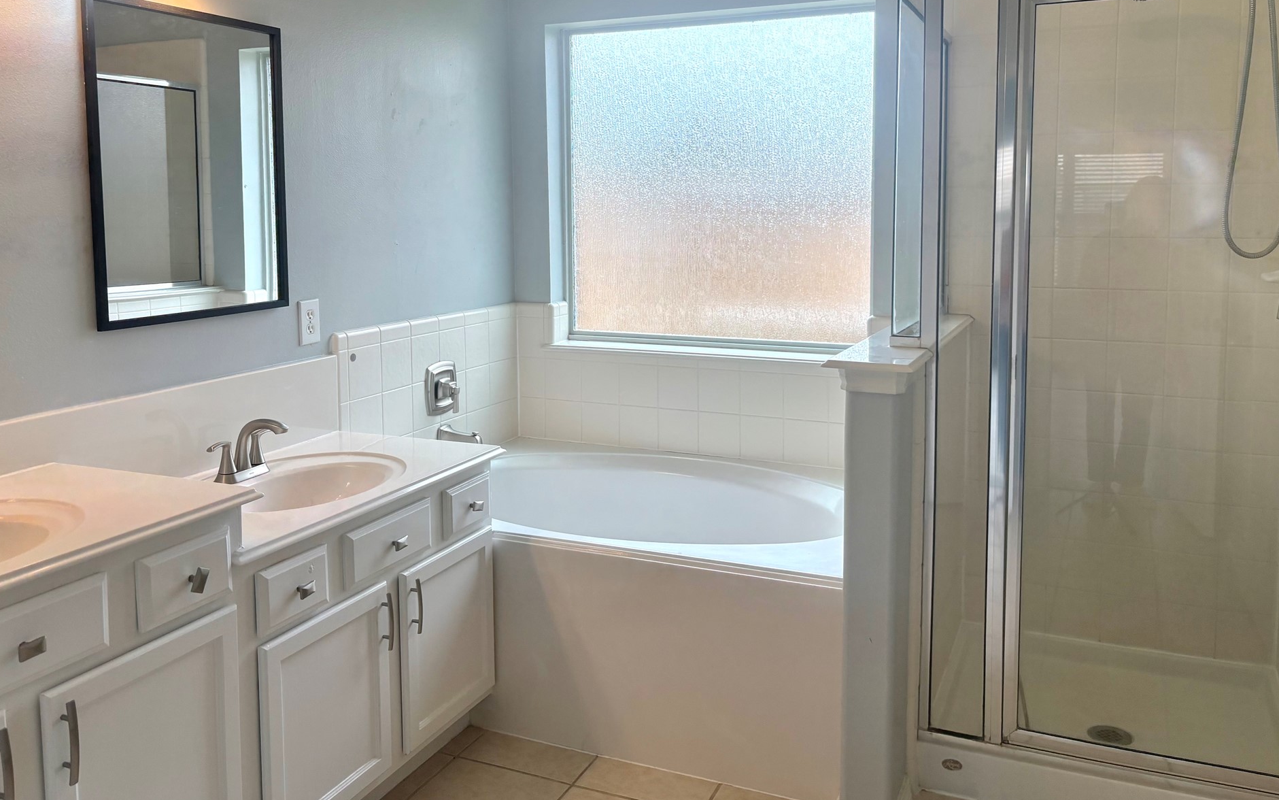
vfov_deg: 41.4
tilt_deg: -4.3
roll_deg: +0.5
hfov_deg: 62.9
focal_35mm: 30
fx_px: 1046
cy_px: 285
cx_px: 626
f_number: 1.6
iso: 64
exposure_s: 1/500
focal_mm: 5.96
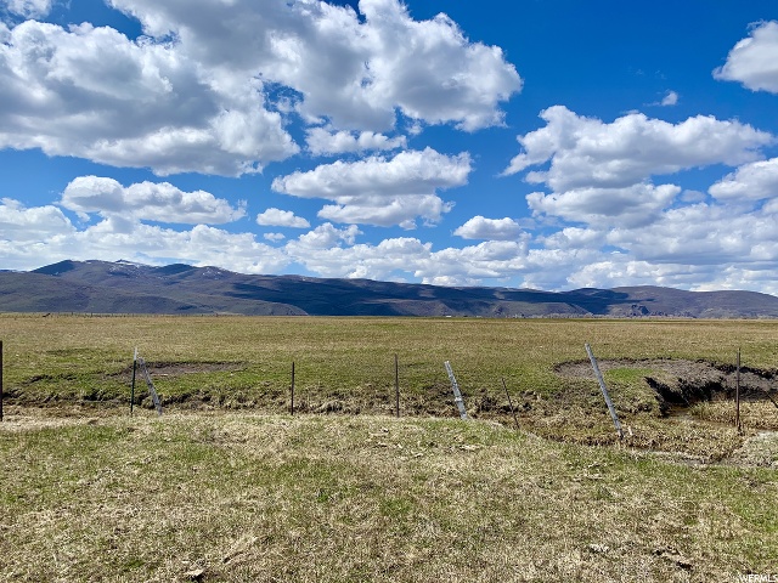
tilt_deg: +4.2
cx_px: 389
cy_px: 292
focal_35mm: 26
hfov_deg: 67.3
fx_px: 584
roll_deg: +0.6
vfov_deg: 53.1
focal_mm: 4.25
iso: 25
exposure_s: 1/4464
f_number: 1.8
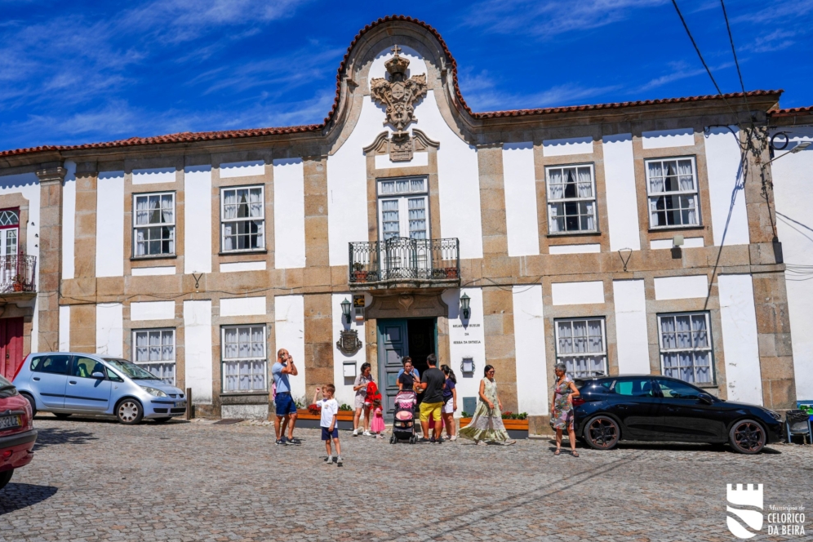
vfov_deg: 42.3
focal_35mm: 31
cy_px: 275
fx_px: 700
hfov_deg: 60.3
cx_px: 398
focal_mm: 30
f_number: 5
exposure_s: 1/2000
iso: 100
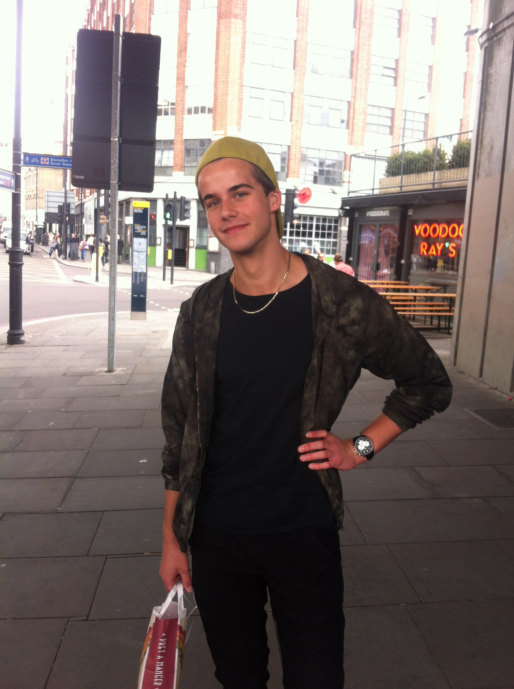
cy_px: 344
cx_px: 257
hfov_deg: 40.6
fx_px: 695
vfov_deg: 52.7
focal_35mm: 35
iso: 100
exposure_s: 1/120
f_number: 2.8
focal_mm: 3.85
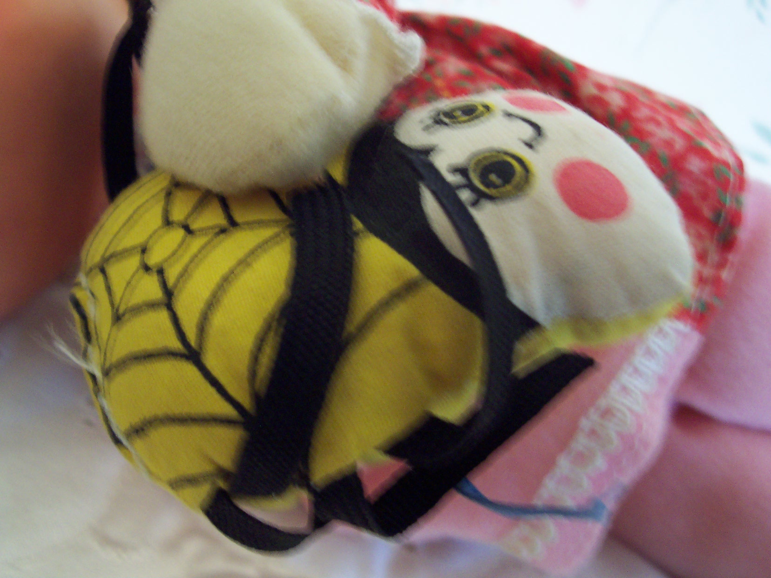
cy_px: 289
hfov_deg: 50.1
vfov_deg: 38.7
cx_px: 386
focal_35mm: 37
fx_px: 824
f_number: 2.8
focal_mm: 5.6
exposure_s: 1/8
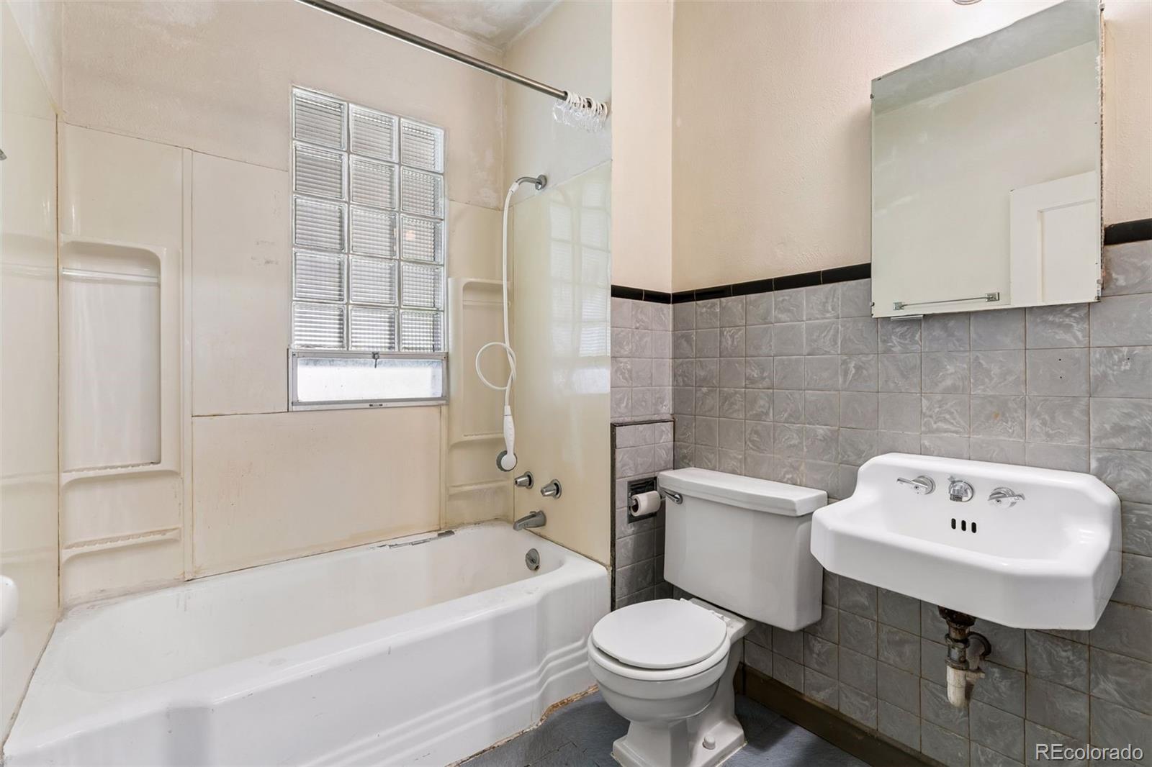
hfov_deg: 93.3
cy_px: 384
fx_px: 544
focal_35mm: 17
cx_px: 576
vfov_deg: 70.4
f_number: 9
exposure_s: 1/4
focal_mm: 17
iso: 400
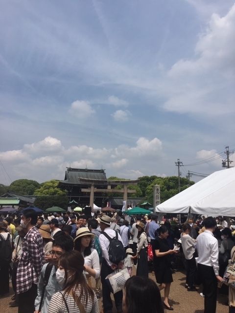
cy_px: 156
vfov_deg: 61.7
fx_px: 262
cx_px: 118
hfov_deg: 48.2
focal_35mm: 29
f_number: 2.2
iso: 25
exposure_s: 1/2747
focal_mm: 4.15
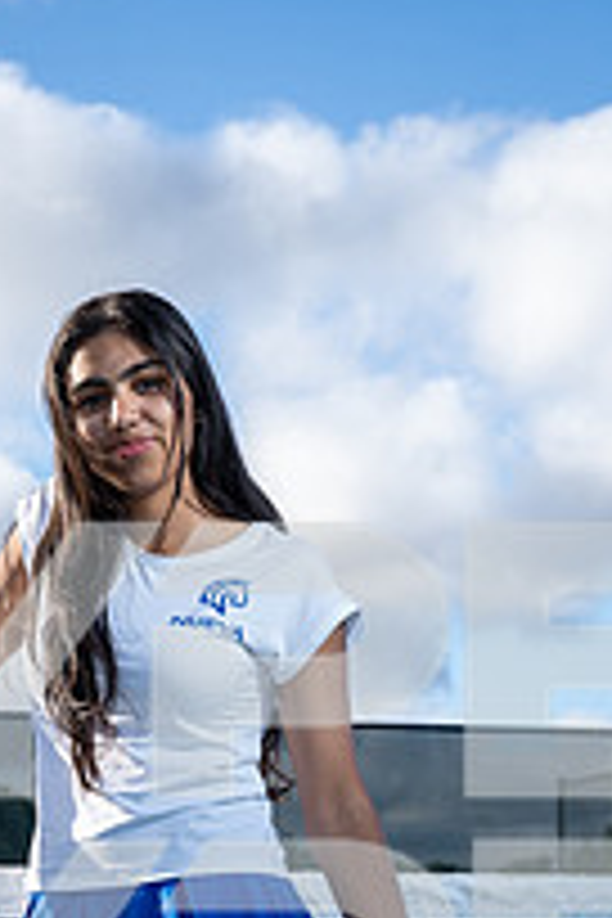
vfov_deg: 20.2
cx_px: 108
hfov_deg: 14.0
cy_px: 981
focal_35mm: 97
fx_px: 2473
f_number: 6.3
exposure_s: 1/250
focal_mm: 44
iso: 100
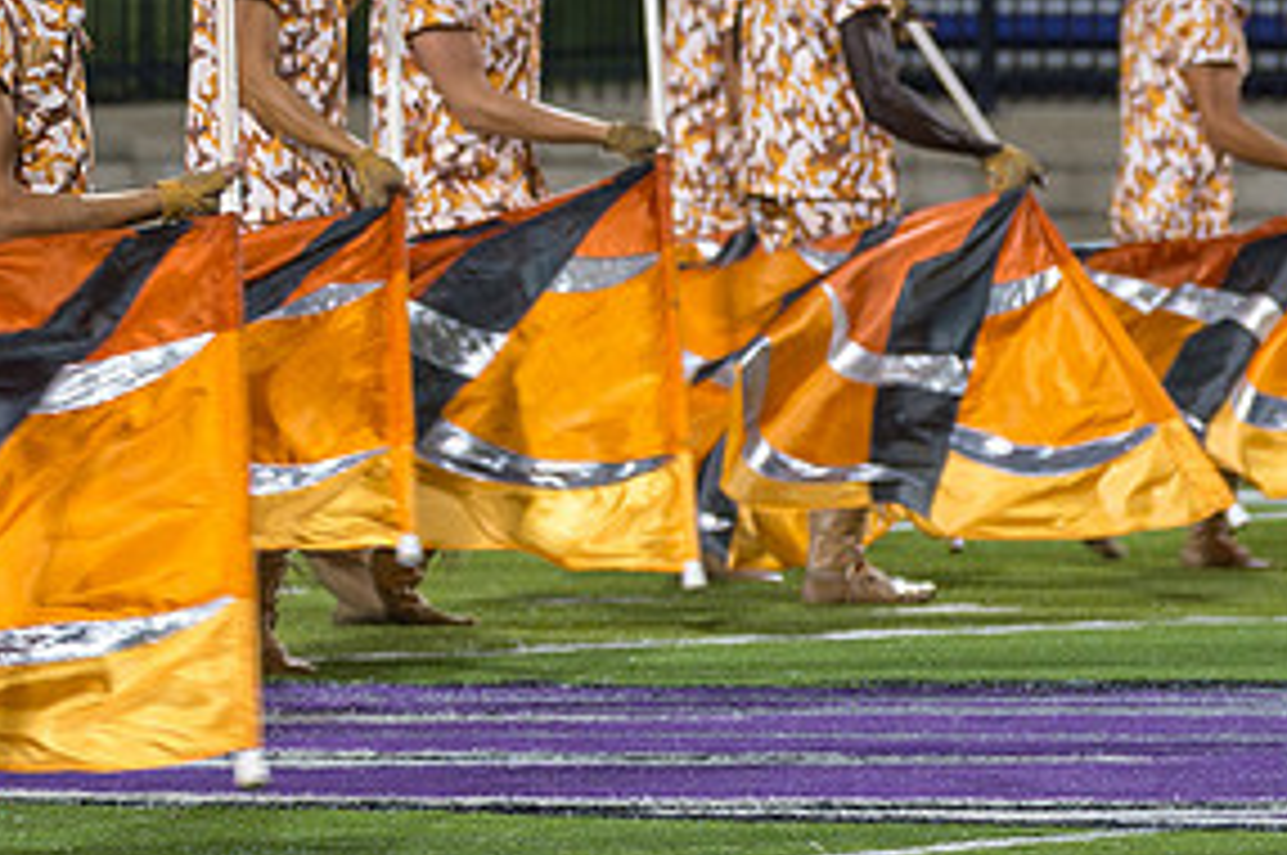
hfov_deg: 4.4
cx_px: -328
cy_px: 82
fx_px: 16819
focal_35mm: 471
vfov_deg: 2.9
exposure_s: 1/160
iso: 1400
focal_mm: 145
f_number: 4.8
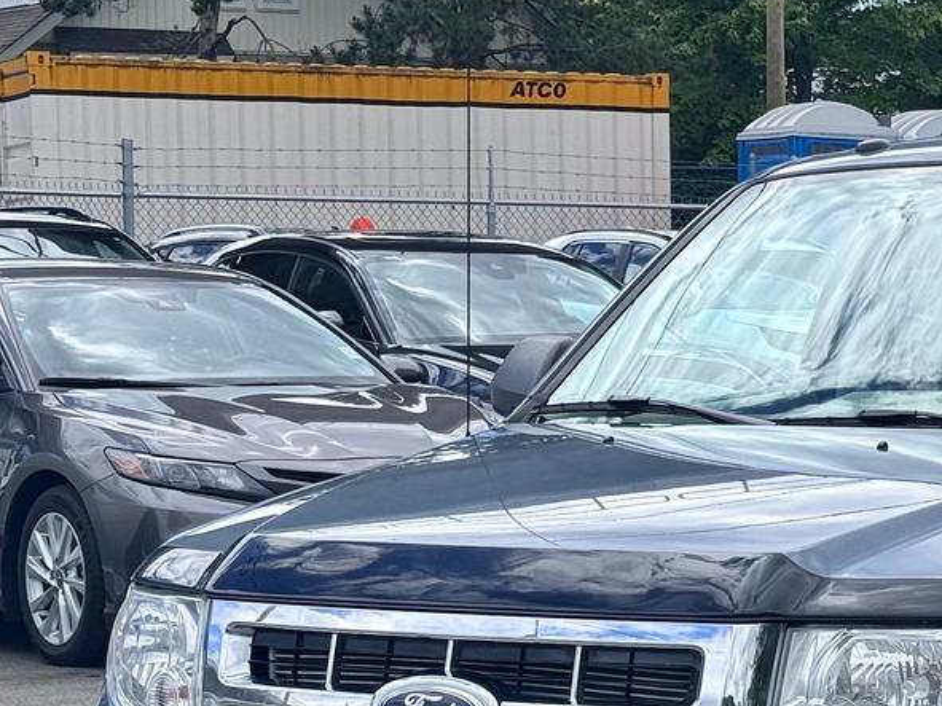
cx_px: 956
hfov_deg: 18.4
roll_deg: +0.1
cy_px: 657
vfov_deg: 14.1
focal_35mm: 104
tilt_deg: -4.6
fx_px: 2830
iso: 64
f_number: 1.78
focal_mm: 6.76
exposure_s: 1/3096
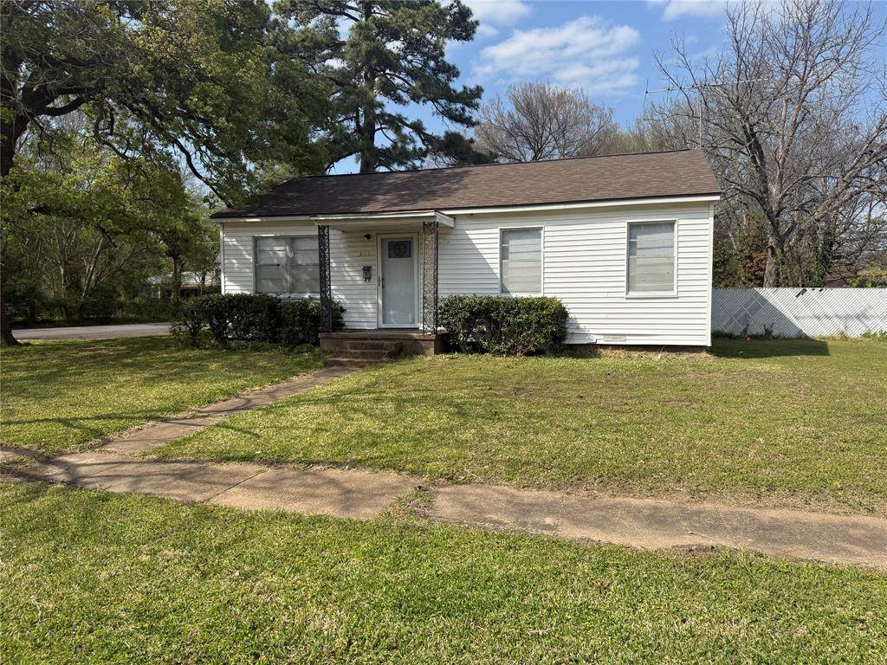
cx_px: 444
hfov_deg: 71.6
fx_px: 615
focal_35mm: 24
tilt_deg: -2.7
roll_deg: +0.6
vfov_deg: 56.8
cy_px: 332
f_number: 1.78
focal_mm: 6.76
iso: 80
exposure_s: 1/5319
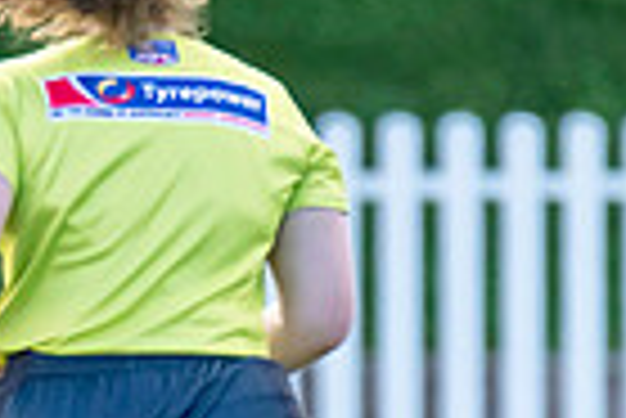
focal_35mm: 3480
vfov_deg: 0.4
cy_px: 428
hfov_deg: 0.6
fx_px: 60576
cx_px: -438
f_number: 6.3
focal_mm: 600
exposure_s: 1/1600
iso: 3200
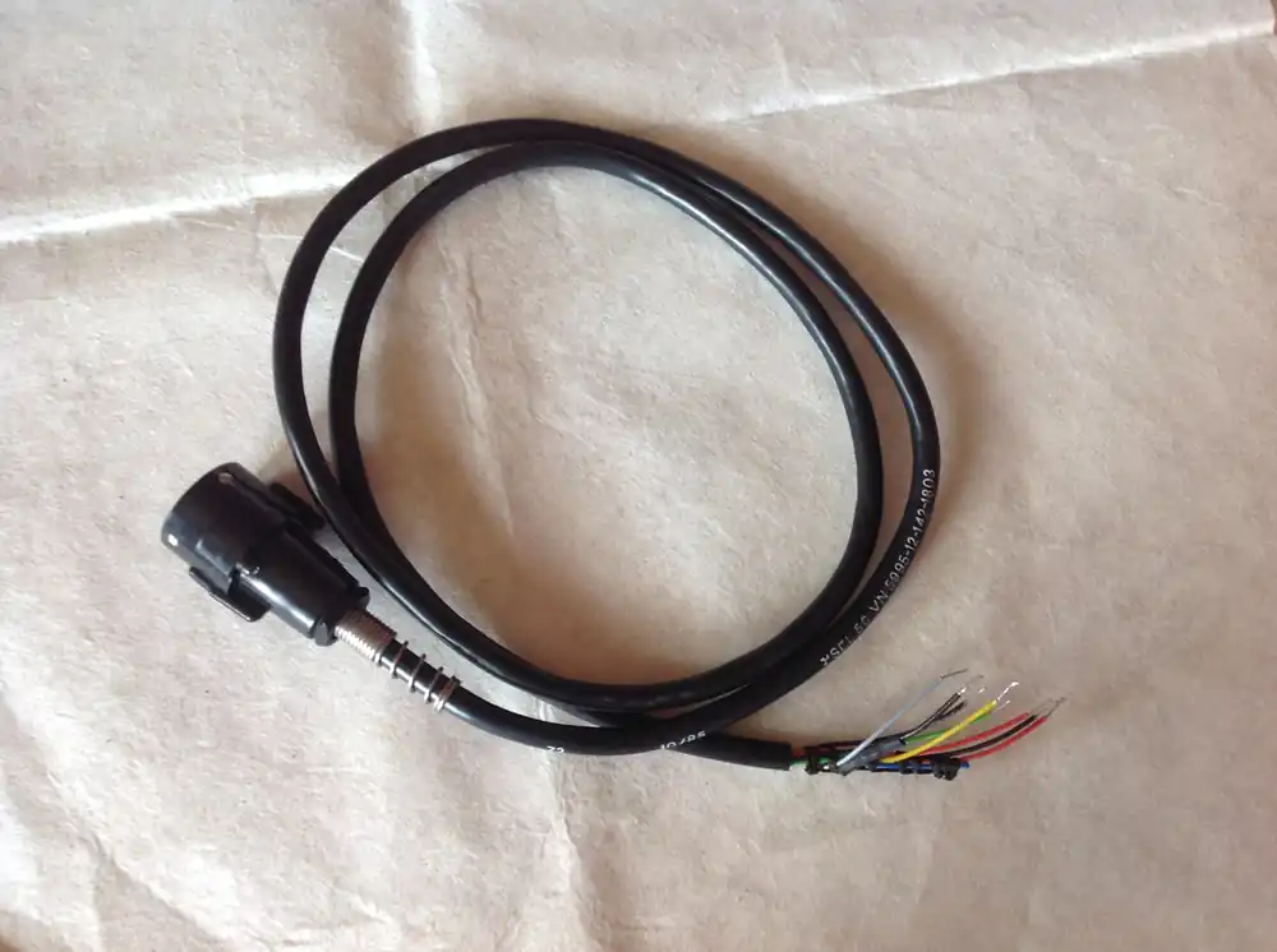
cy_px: 476
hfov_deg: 52.7
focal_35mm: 35
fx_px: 1289
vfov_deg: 40.6
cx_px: 638
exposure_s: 1/15
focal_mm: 4.28
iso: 64
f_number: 2.4
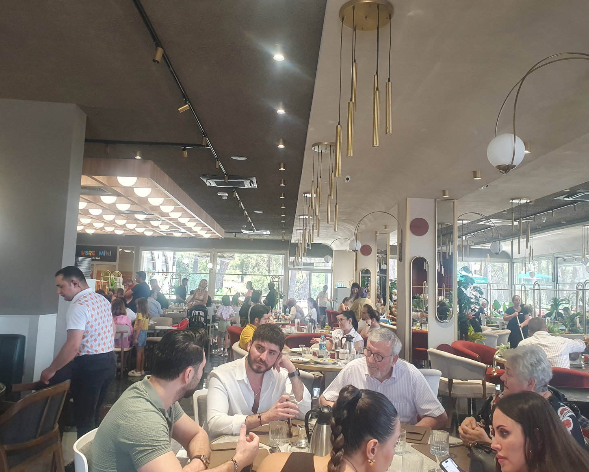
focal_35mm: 28
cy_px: 231
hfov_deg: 62.1
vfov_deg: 51.5
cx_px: 320
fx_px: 488
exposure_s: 1/100
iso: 320
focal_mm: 4.32
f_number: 2.4
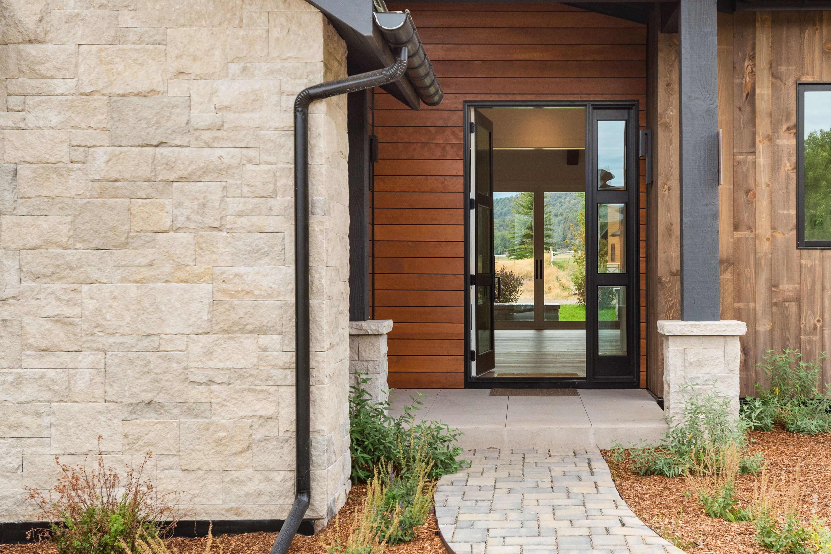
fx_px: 1293
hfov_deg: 35.4
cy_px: 262
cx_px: 532
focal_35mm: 56
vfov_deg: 24.2
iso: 400
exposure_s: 1/500
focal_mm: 35
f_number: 7.1
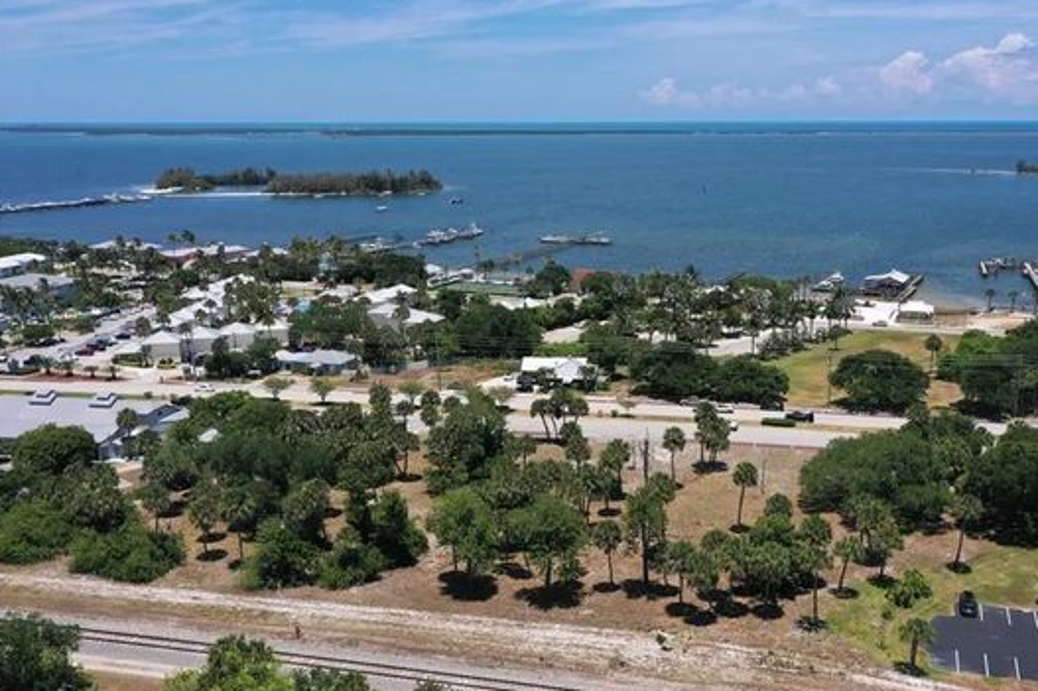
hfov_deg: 55.4
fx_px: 980
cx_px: 616
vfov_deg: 38.8
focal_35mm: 34
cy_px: 394
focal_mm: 10.26
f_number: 6.3
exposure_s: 1/800
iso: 100
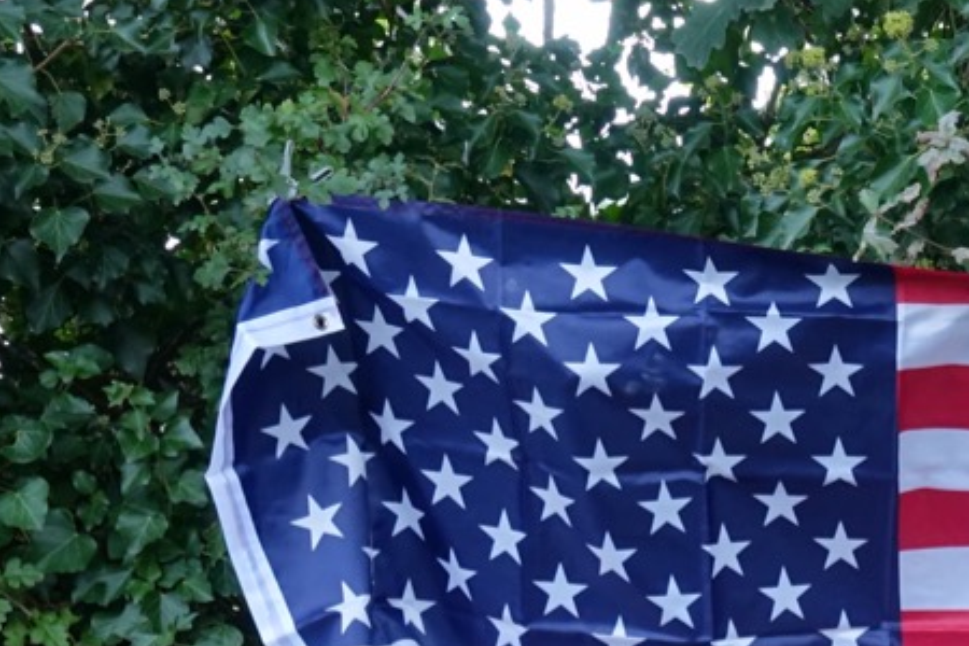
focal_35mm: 143
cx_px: 1279
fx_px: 3849
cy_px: 918
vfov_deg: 9.4
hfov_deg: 13.8
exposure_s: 1/125
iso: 400
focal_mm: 16.92
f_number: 5
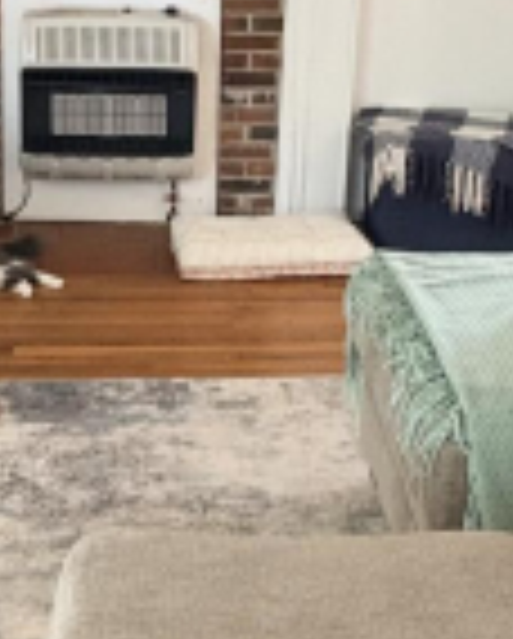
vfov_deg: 29.3
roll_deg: -1.8
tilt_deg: -14.9
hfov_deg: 23.9
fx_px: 1212
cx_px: 202
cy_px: 205
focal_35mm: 64
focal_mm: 2.22
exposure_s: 1/60
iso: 400
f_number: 2.2
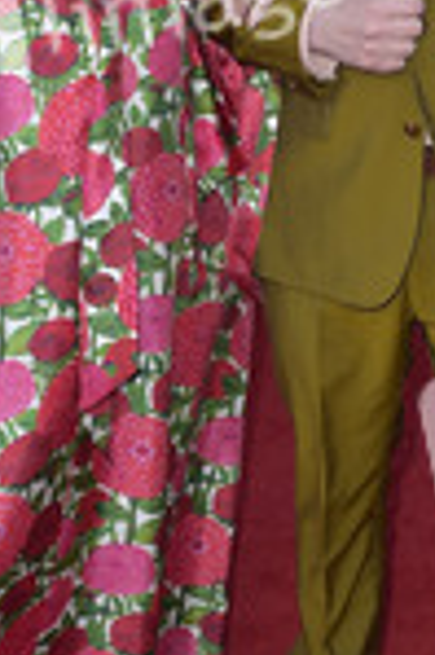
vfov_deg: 21.6
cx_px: 248
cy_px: 202
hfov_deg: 14.5
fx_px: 1708
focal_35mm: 94
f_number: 6.3
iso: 400
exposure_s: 1/250
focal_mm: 35
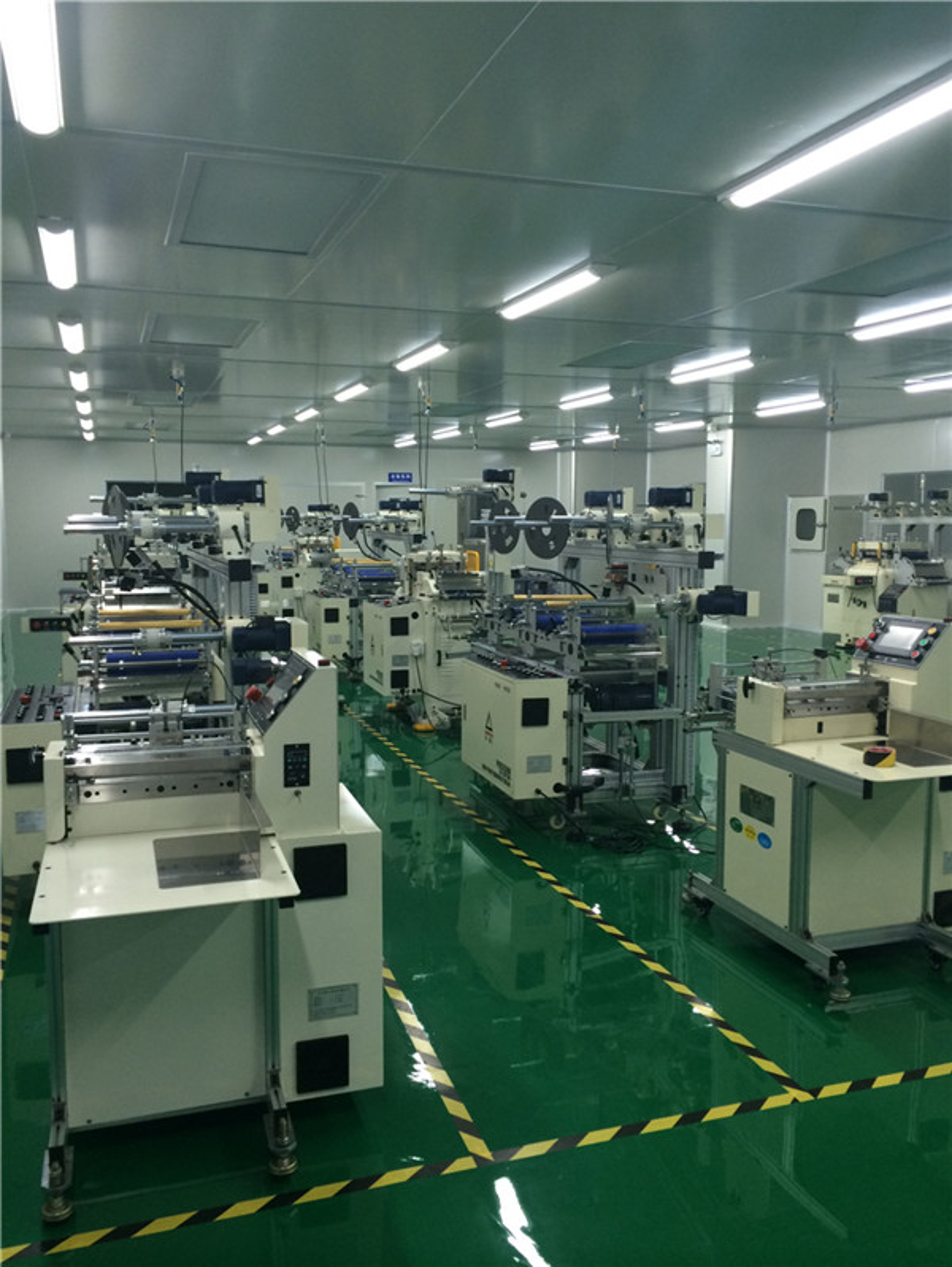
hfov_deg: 46.8
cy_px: 634
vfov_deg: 59.9
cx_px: 476
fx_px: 1099
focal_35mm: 30
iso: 125
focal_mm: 4.12
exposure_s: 1/33
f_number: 2.2
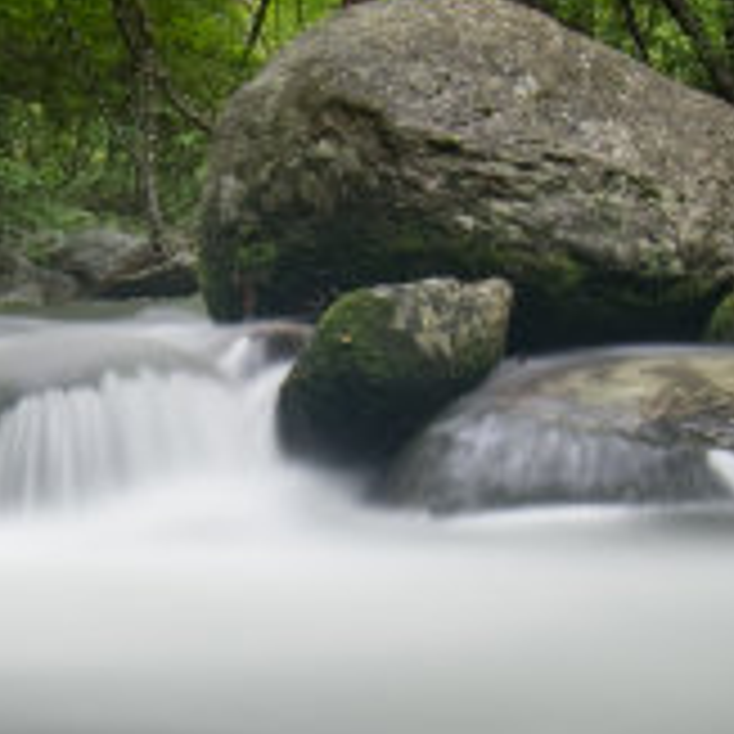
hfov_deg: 34.6
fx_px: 1152
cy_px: 684
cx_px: 180
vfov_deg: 33.2
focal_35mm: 48
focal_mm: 10
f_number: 4.5
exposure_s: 30
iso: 100
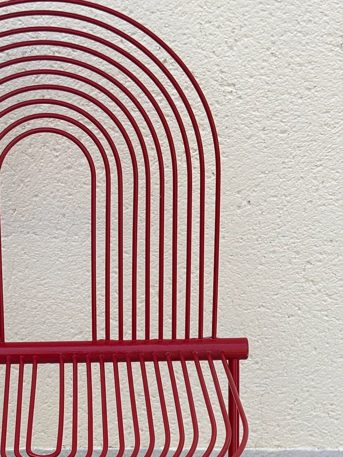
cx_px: 61
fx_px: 1282
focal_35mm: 97
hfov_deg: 15.1
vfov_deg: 19.9
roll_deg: +0.8
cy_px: 392
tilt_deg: -36.3
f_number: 1.6
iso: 32
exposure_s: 1/531
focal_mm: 5.96
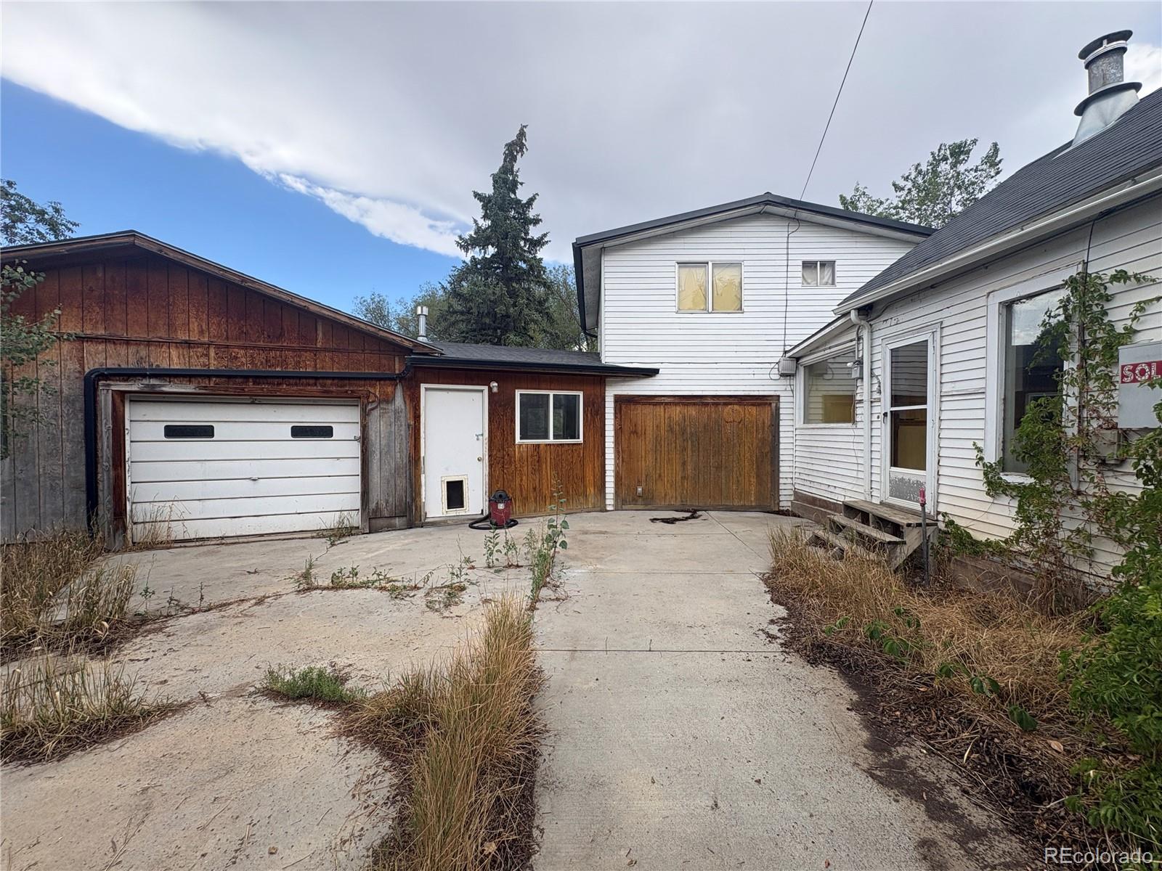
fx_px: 470
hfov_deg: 102.1
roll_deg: -0.5
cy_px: 436
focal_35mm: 14
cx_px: 581
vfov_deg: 85.7
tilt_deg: +0.7
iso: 40
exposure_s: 1/687
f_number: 2.2
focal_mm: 2.22
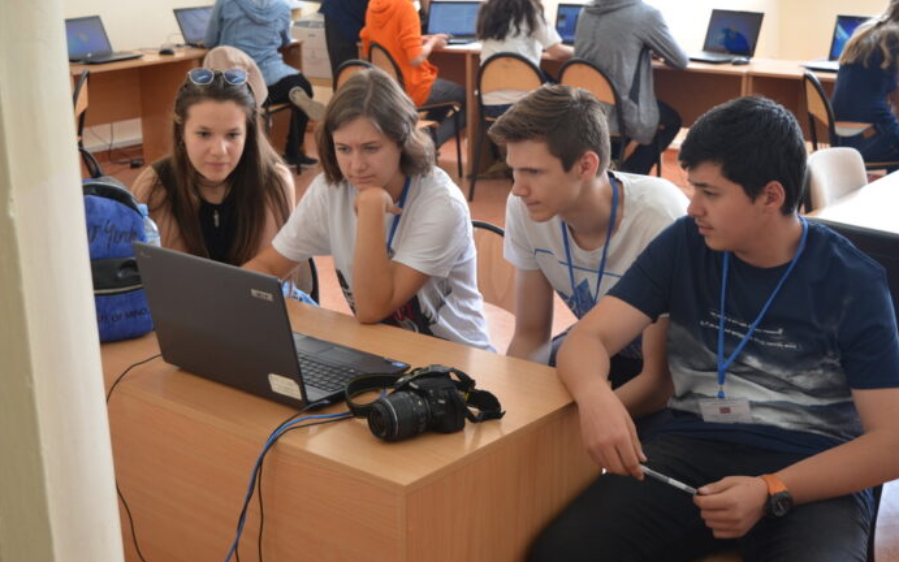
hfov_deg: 38.5
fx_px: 1288
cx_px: 423
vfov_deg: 24.6
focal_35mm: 53
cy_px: 287
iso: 400
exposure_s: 1/100
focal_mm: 31
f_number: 5
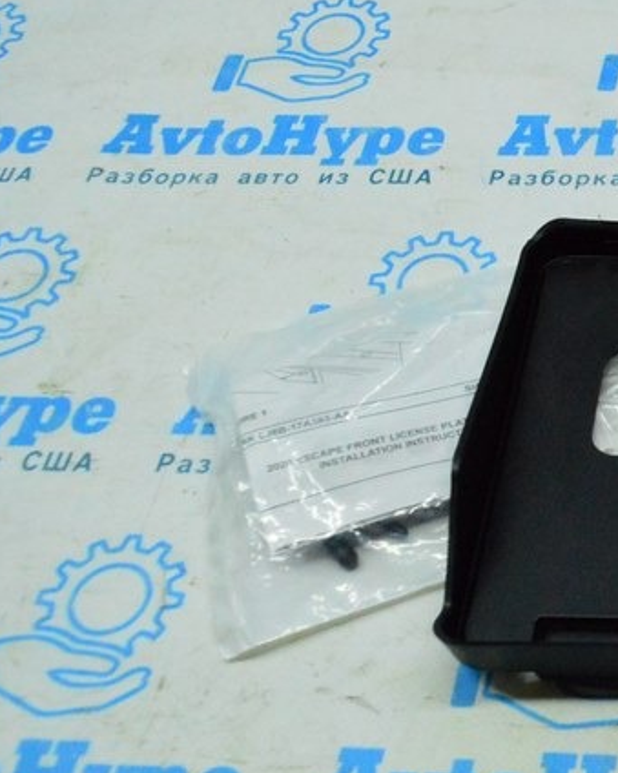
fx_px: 1555
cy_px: 395
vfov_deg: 27.9
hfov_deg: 19.9
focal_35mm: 68
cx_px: 888
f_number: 6.3
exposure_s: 1/640
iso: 6400
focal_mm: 20
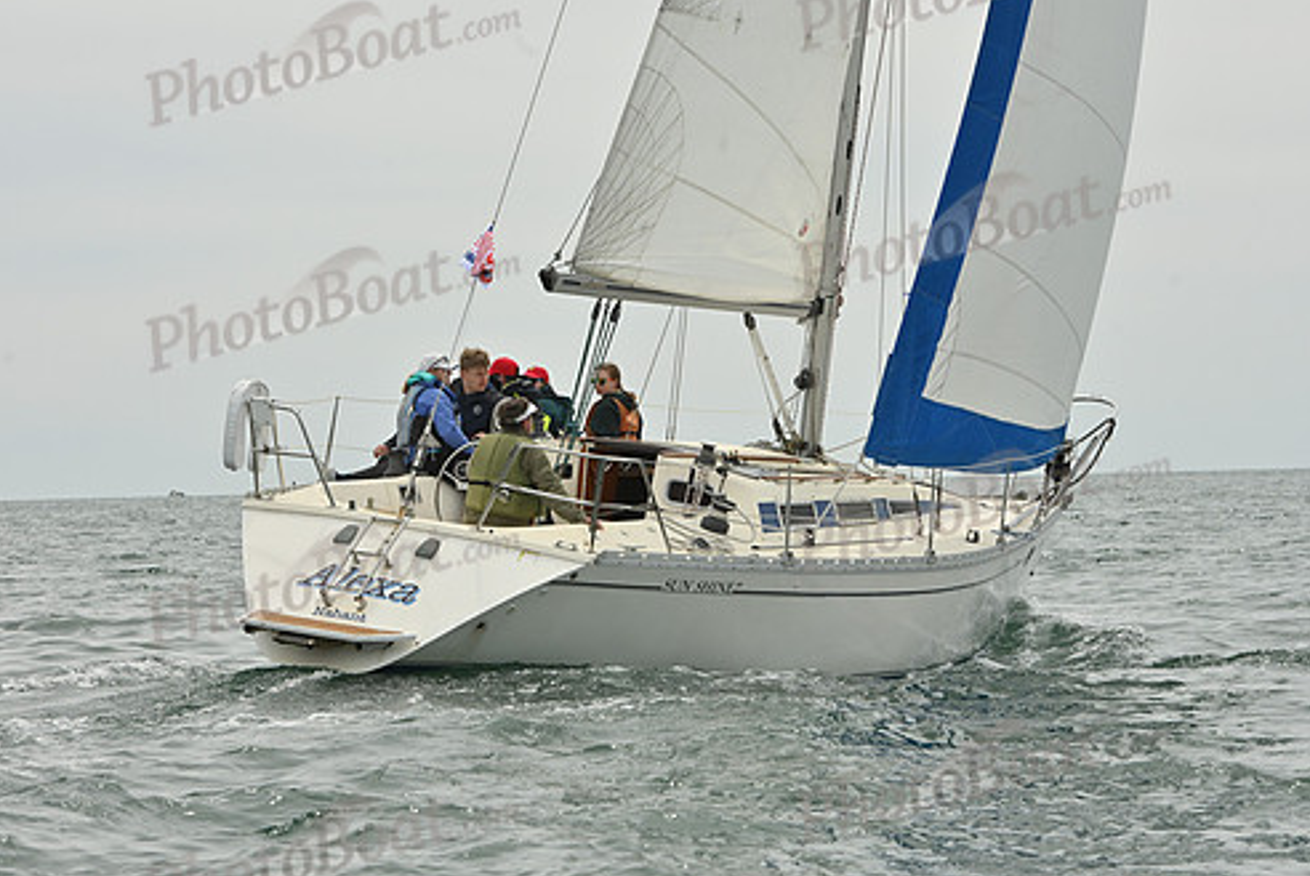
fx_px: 5791
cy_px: 403
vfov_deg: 8.7
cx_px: 660
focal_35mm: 159
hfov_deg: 12.9
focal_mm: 135
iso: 320
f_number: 13
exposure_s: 1/1250
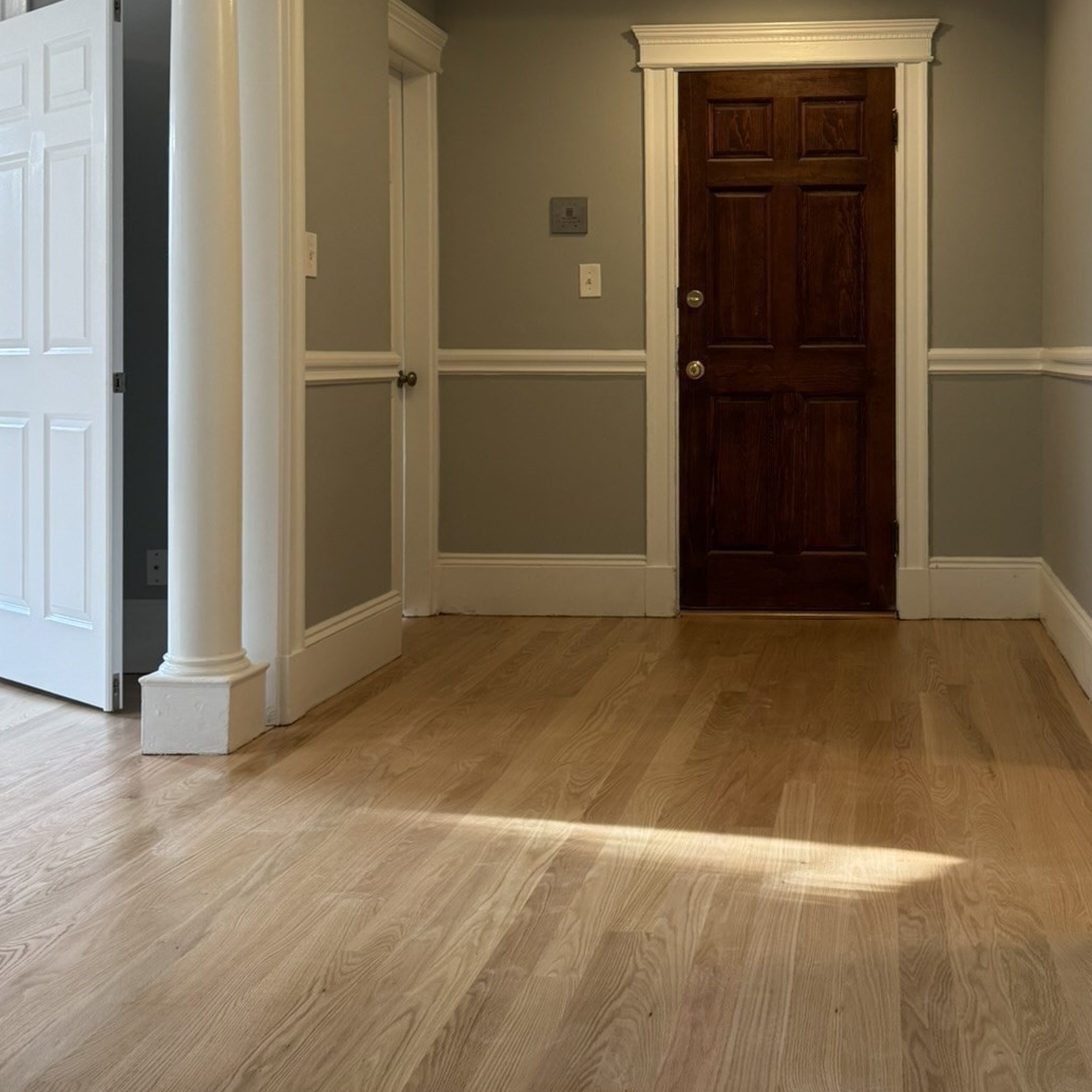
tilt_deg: +0.6
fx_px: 1499
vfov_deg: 39.5
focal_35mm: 42
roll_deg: +0.6
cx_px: 756
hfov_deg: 39.4
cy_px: 351
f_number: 1.78
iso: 160
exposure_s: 1/120
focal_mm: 6.76
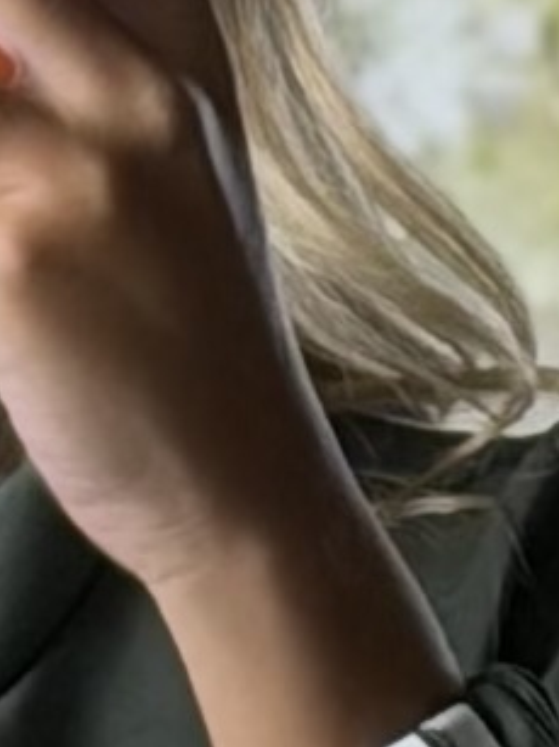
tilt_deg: -5.6
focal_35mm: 382
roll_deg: -1.8
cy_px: 1387
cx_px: -385
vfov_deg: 5.1
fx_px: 8231
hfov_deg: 3.9
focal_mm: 6.76
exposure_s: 1/100
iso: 100
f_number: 1.78
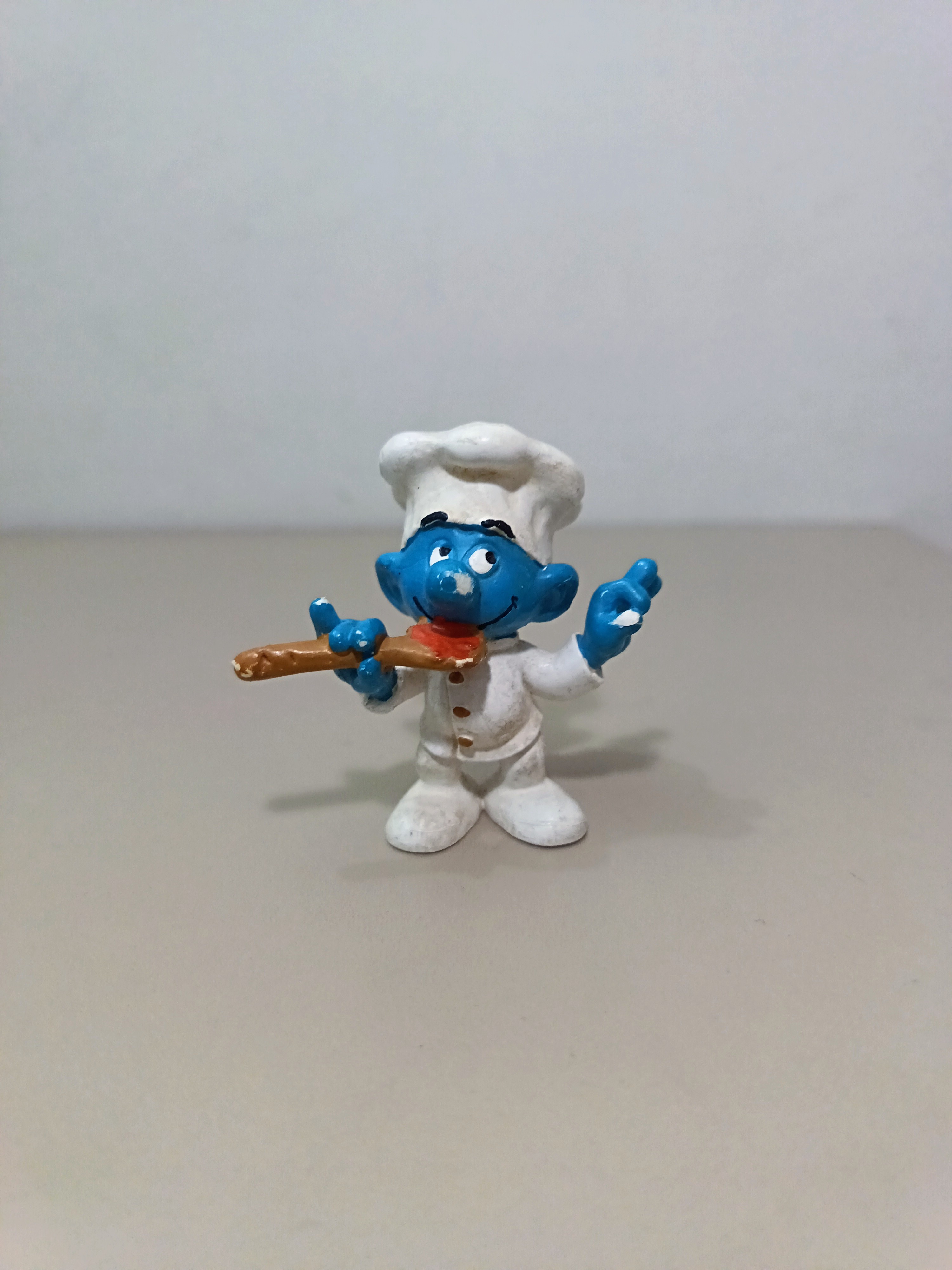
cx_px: 476
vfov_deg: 71.6
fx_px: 880
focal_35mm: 24
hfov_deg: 56.8
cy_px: 635
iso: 1600
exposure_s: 1/33.3
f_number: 1.75
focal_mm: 5.25
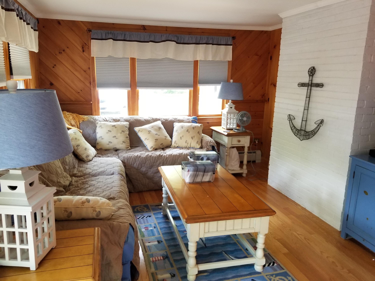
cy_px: 140
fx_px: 282
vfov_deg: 53.1
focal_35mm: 26
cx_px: 188
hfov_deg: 67.3
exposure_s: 1/33
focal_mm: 4.25
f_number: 1.7
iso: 160
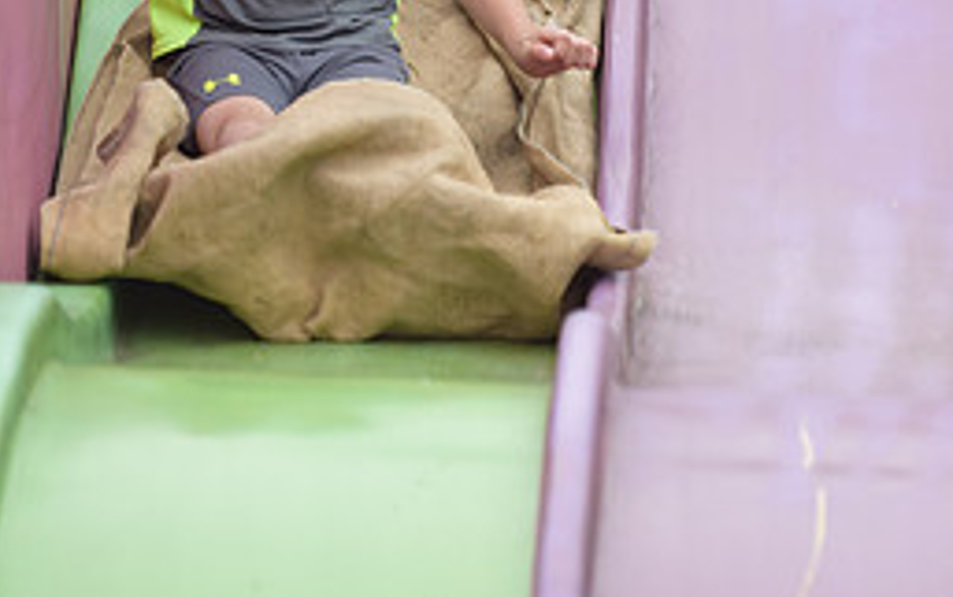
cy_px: -234
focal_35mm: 468
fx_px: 12160
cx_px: 415
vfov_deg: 2.8
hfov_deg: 4.5
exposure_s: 1/500
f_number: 3.5
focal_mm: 175
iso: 200
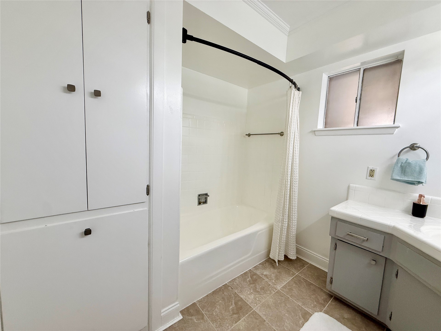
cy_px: 166
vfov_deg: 85.7
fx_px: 178
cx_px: 220
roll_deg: -2.6
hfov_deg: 102.1
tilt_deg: -5.4
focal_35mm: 14
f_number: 2.2
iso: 200
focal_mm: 2.22
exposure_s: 1/120
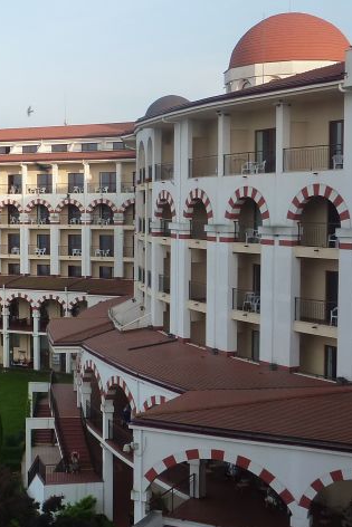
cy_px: 267
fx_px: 909
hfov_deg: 21.5
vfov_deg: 32.4
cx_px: 37
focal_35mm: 62
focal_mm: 5
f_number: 4
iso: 125
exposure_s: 1/250
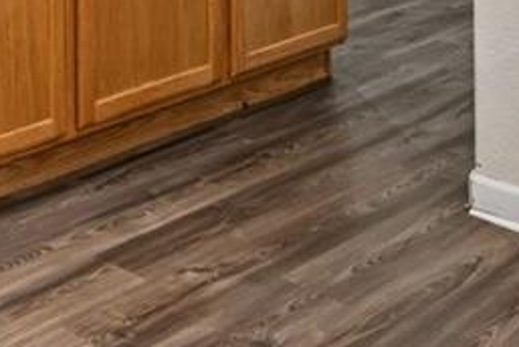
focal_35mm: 87
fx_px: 1256
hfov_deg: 22.8
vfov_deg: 13.4
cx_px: 59
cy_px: -353
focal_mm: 14
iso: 400
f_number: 10
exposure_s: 1/8
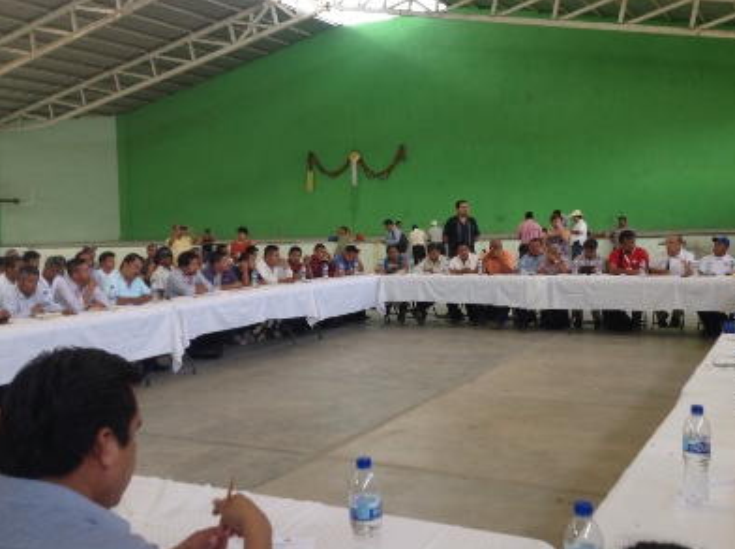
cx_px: 388
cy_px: 239
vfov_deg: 35.8
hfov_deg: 46.8
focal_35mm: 40
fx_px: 848
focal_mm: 4.28
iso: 64
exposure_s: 1/120
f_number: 2.4
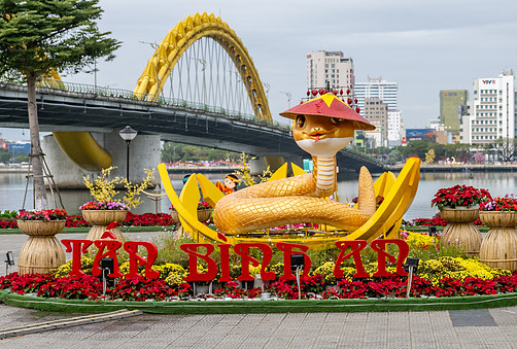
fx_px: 1298
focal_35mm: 90
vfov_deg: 15.3
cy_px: 205
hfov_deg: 22.5
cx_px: 332
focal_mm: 39
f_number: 4.5
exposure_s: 1/1000
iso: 320
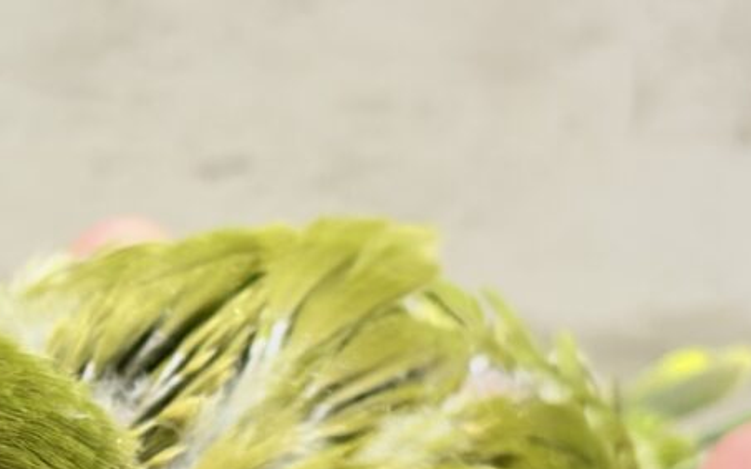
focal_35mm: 146
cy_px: 560
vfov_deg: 8.9
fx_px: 2988
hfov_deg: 14.1
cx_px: 13
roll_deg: +1.2
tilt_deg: -11.9
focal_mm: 5.96
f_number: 1.6
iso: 80
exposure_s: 1/50
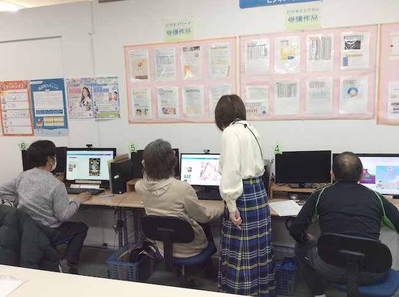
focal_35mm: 32
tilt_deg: -8.2
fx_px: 368
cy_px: 148
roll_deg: +1.2
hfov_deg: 56.9
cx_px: 200
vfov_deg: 44.0
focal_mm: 3.3
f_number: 2.4
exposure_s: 1/24
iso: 64
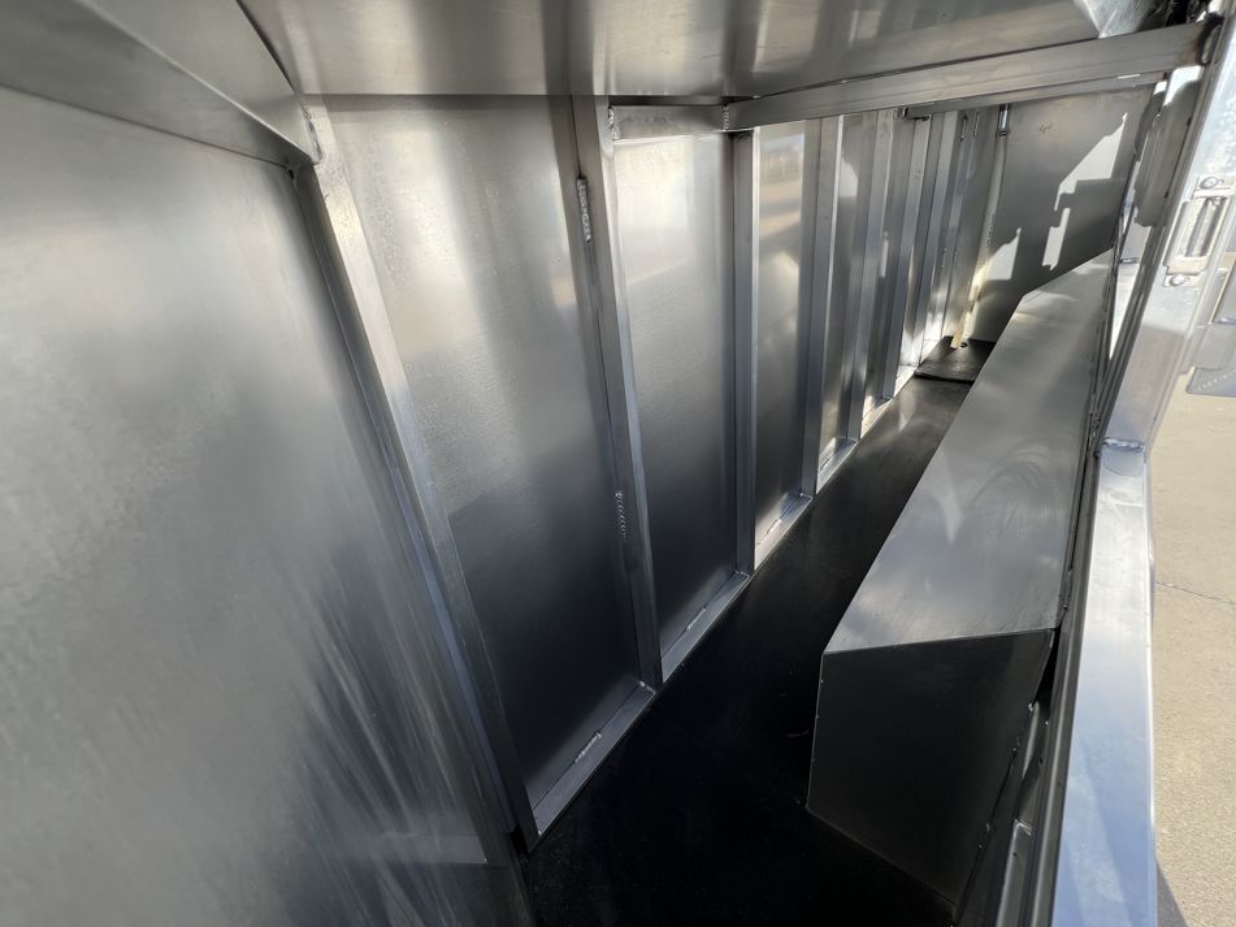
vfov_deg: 85.6
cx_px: 591
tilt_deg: -28.1
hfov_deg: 102.0
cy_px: 434
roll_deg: +6.8
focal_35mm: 14
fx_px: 500
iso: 32
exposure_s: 1/268
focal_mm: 1.57
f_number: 1.8
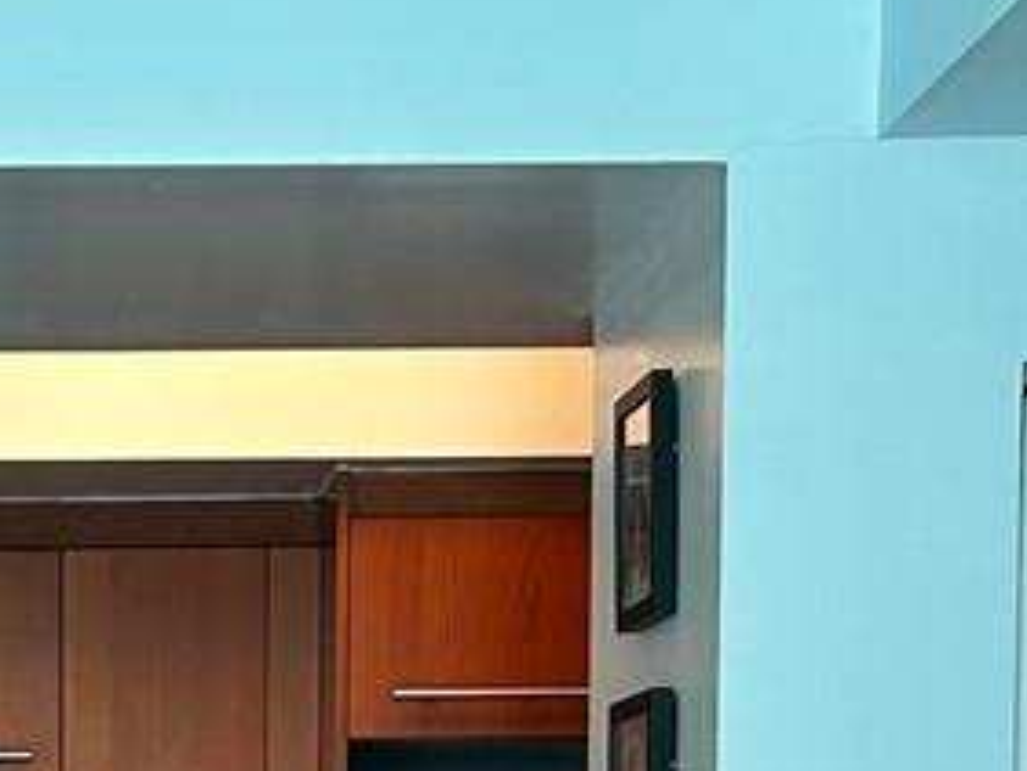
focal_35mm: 148
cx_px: -4
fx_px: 4393
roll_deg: +0.7
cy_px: 1491
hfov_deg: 13.2
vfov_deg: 9.4
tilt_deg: -5.7
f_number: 1.5
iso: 50
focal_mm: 5.7
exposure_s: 1/120
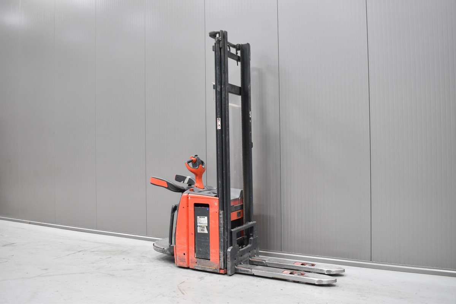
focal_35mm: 30
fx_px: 380
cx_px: 228
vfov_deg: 43.6
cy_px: 152
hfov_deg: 61.9
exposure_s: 1/40
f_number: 4.5
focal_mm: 20
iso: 1600
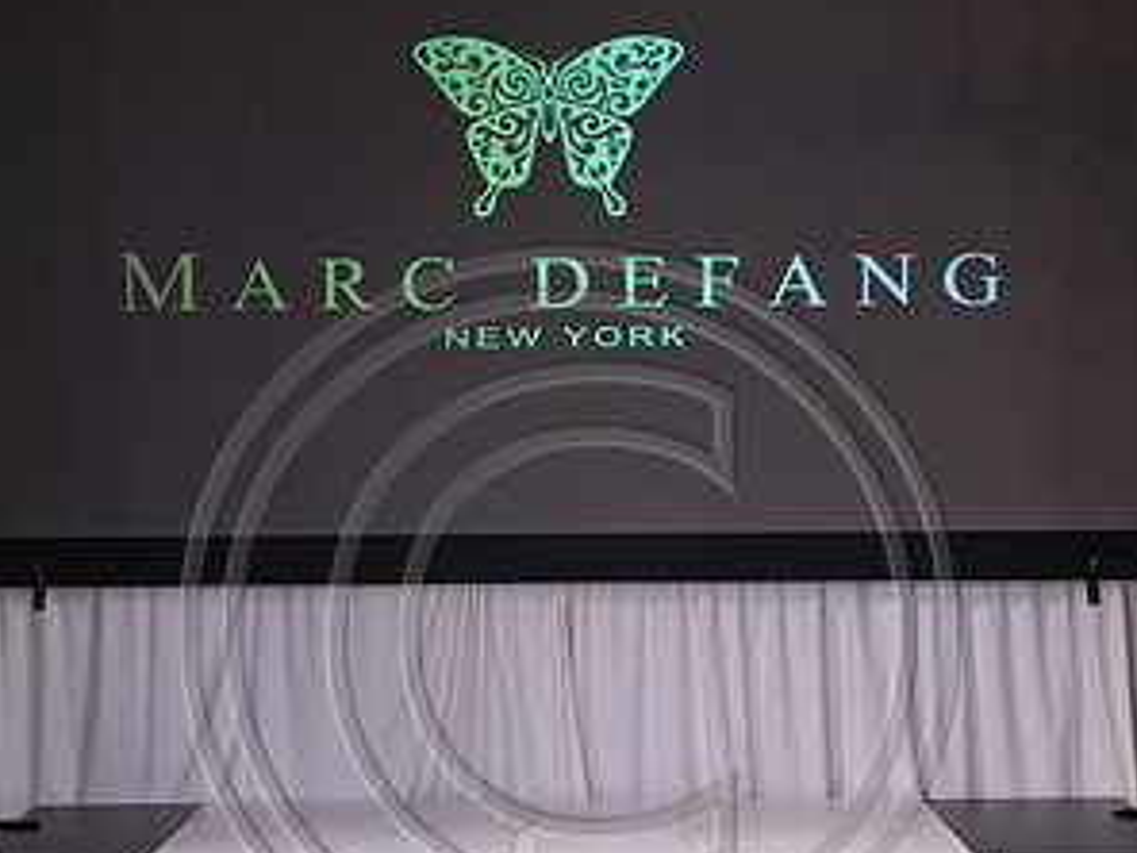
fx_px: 4796
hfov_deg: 13.5
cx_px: 570
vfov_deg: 10.1
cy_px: 630
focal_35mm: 146
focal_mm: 100
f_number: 5.6
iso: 2000
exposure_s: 1/400
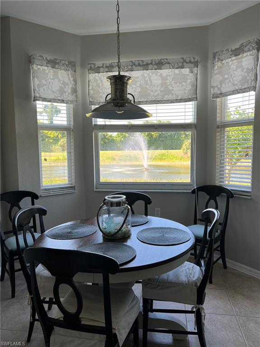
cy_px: 174
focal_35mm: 26
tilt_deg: -5.4
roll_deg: +0.9
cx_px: 130
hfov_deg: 53.1
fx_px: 260
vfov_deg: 67.3
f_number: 1.5
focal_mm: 5.7
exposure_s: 1/204
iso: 40
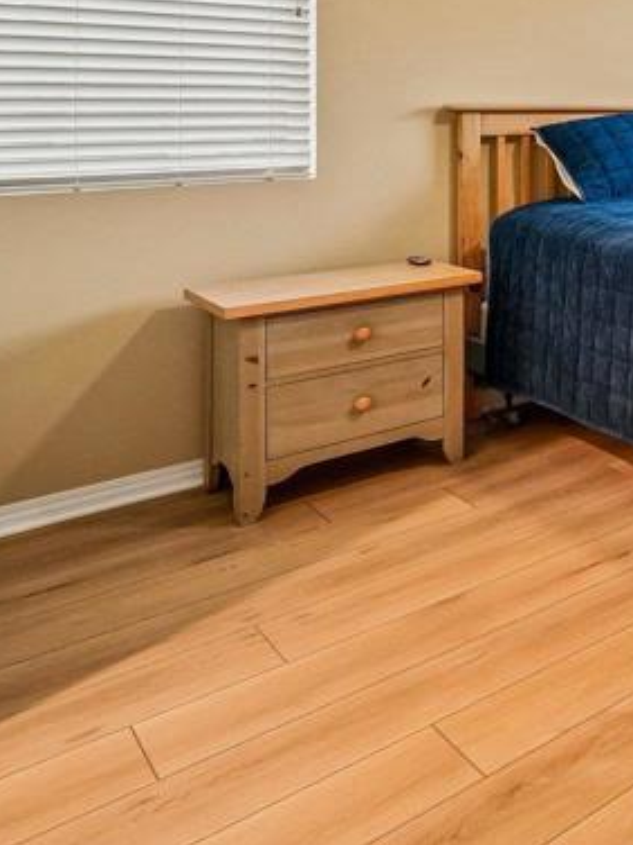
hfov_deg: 24.9
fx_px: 829
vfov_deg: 48.9
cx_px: 1053
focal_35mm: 34
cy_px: 106
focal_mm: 13
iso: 1250
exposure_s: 1/30
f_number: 8
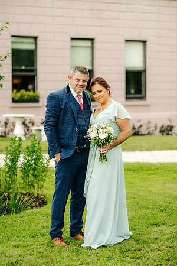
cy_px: 133
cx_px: 88
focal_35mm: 85
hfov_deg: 16.1
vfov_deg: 23.9
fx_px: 627
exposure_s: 1/1000
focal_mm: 85
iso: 500
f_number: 2.5
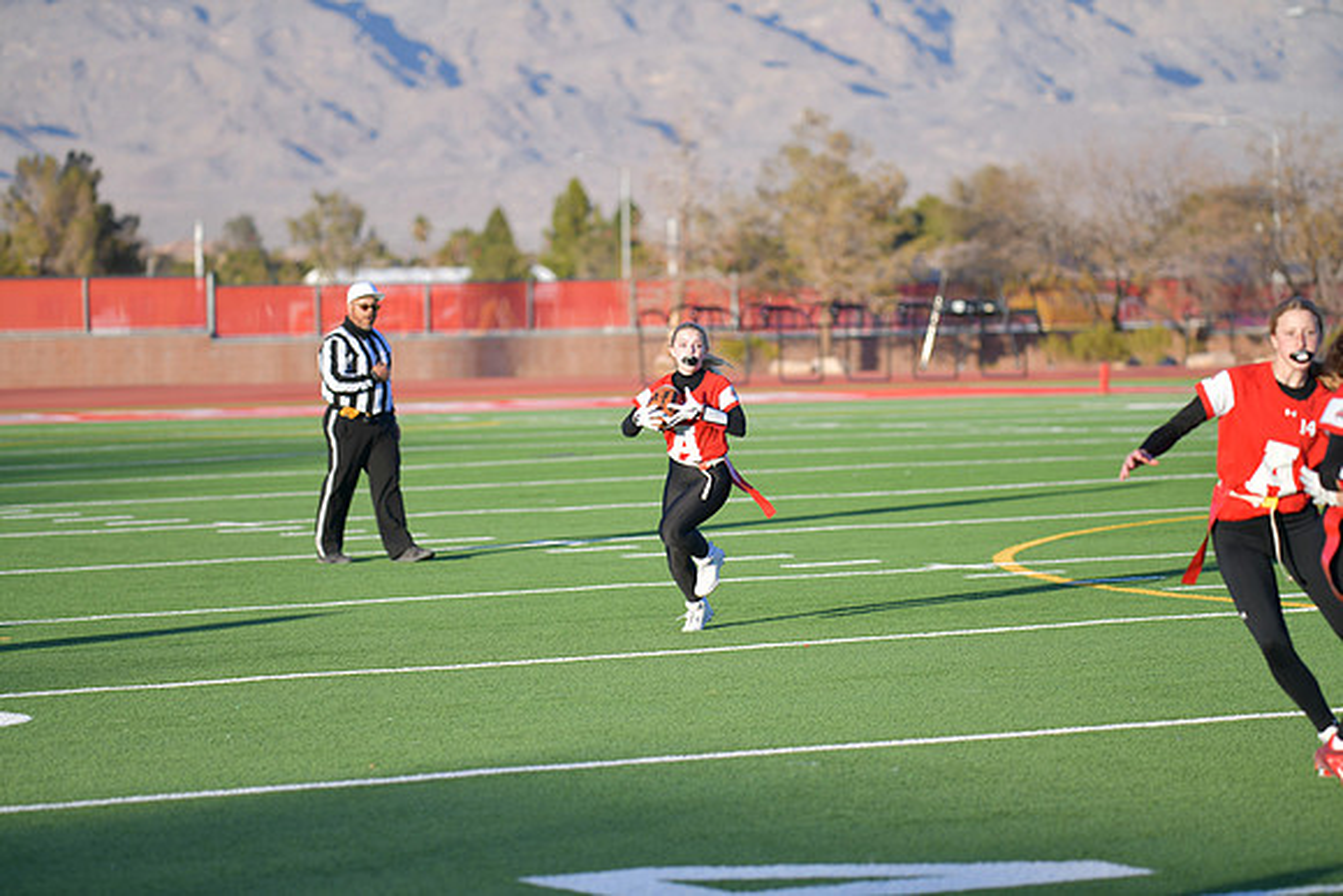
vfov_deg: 9.5
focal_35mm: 145
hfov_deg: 14.2
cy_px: 448
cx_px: 672
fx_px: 5410
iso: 72
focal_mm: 145
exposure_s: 1/800
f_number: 2.8
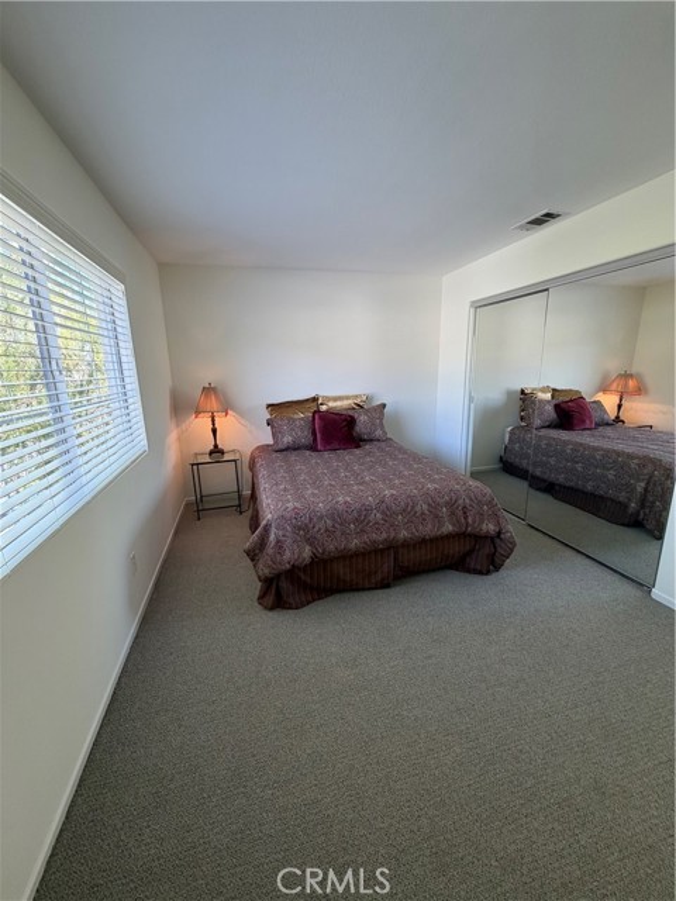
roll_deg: +1.4
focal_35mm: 14
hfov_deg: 85.7
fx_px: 365
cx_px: 338
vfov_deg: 102.1
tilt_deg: -13.0
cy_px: 450
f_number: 2.2
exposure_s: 1/120
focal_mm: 2.22
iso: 160
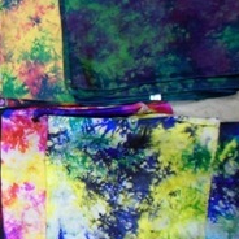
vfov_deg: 28.6
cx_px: -55
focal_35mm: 60
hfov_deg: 25.4
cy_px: 108
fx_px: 469
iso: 640
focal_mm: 4.5
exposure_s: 1/8
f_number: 3.2
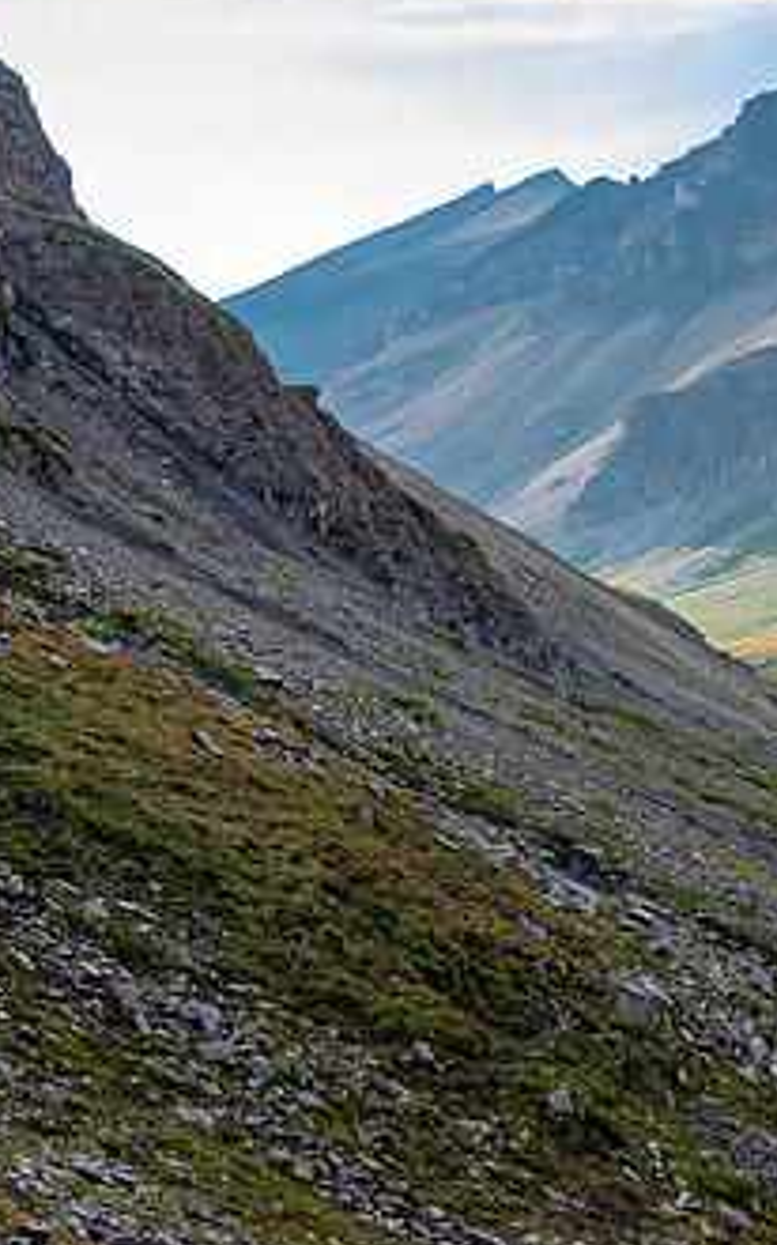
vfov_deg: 30.6
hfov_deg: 18.6
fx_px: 2272
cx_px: 864
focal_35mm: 67
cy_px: 583
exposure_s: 1/60
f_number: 8
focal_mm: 18
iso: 200
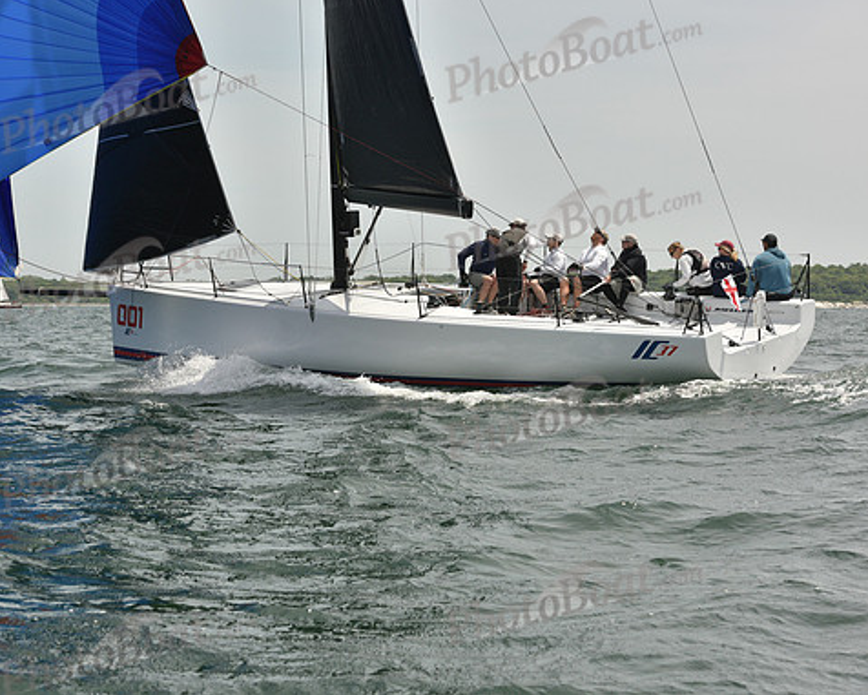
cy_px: 344
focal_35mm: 80
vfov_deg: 19.2
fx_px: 2056
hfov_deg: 23.8
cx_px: 352
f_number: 9
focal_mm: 70
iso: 400
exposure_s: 1/1600
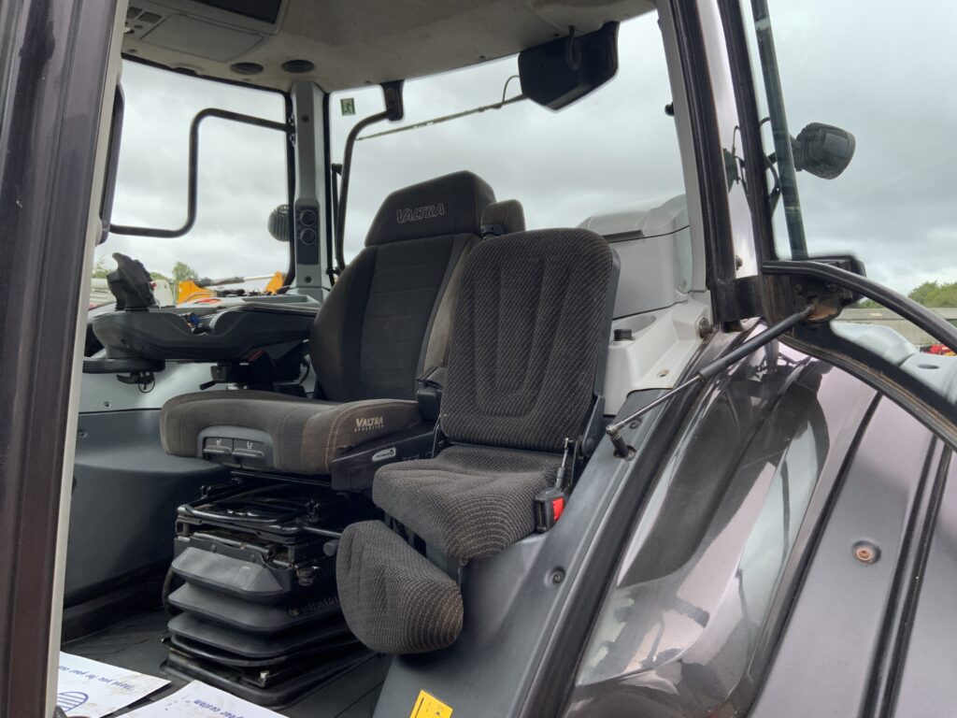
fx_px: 802
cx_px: 478
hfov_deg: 61.7
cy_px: 359
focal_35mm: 29
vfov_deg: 48.2
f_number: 1.8
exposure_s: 1/294
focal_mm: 3
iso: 16
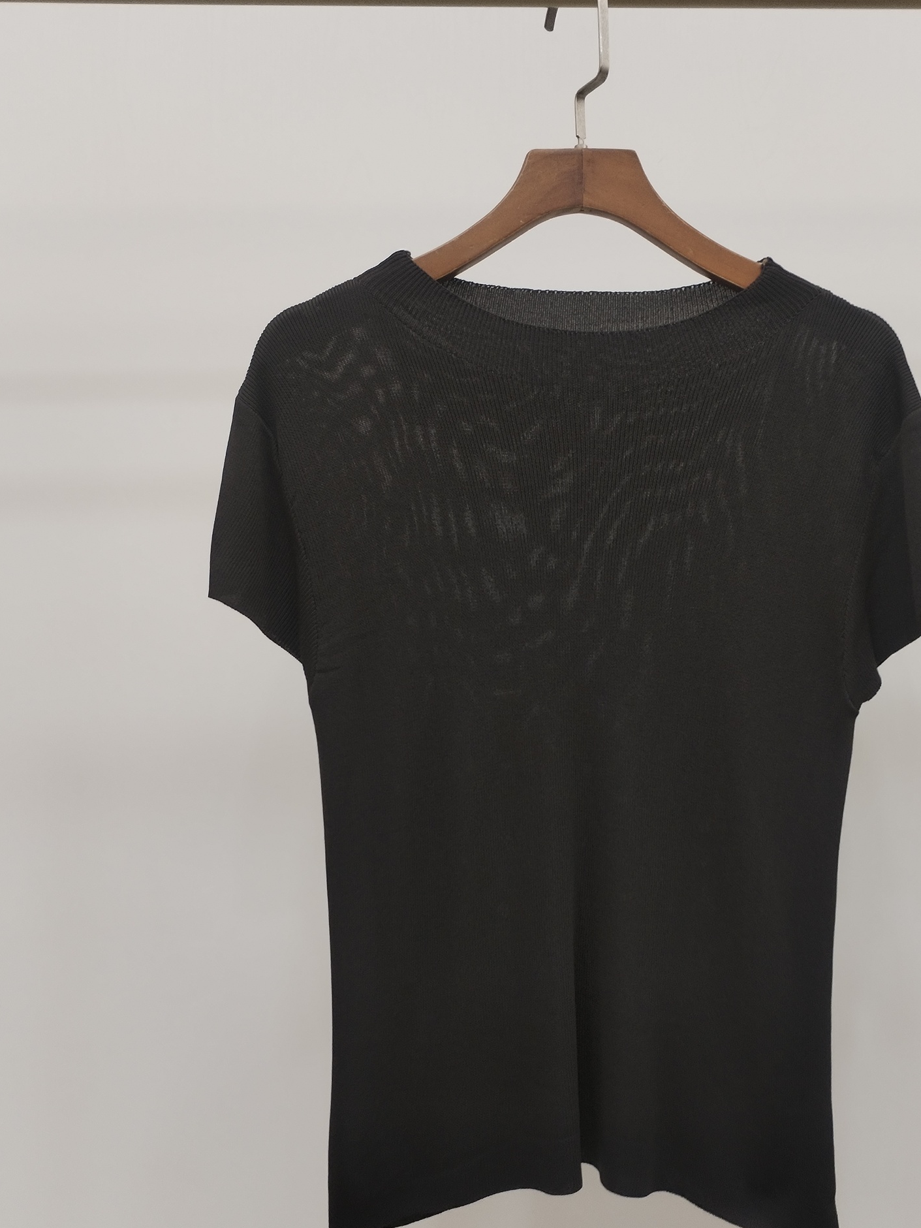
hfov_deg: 38.5
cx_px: 555
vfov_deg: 49.9
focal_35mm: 37
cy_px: 719
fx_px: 1312
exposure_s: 1/60
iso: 155
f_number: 1.8
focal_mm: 4.75
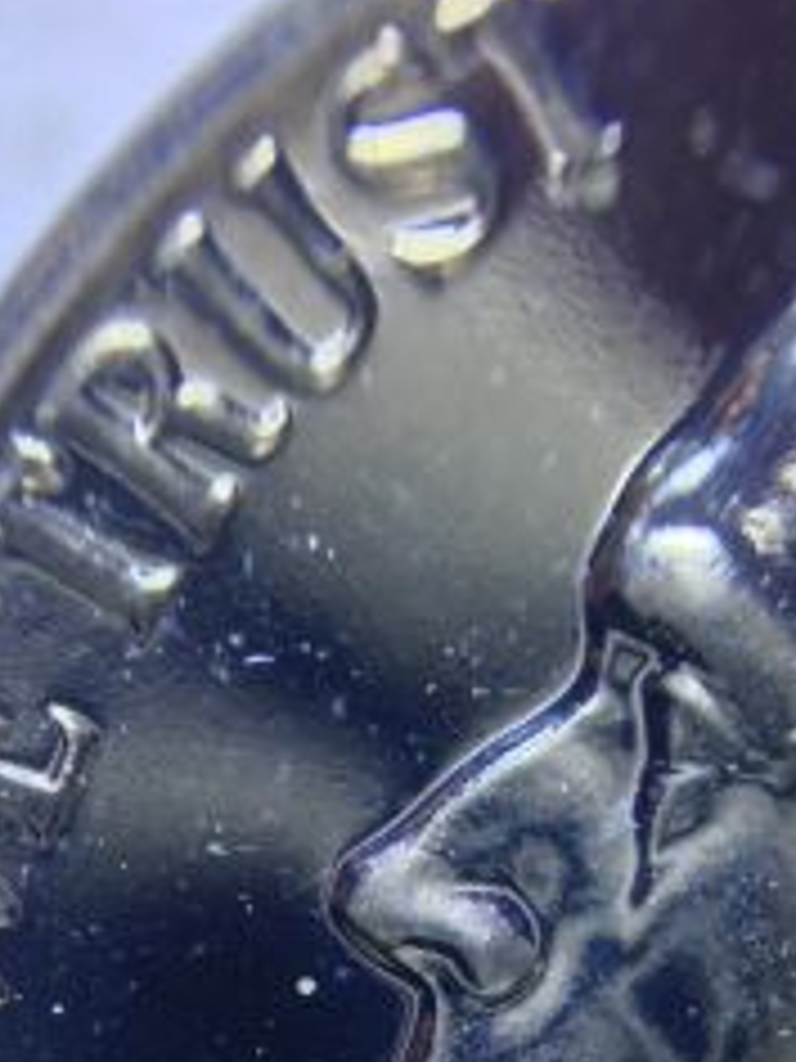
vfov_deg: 22.1
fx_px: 2575
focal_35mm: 84
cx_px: 351
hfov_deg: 17.6
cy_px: 1138
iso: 50
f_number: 2.4
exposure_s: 1/30
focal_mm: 4.13
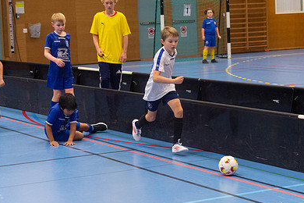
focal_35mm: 104
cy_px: 84
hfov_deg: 19.6
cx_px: 154
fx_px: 878
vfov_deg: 13.2
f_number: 3.5
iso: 6400
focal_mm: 70
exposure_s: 1/400
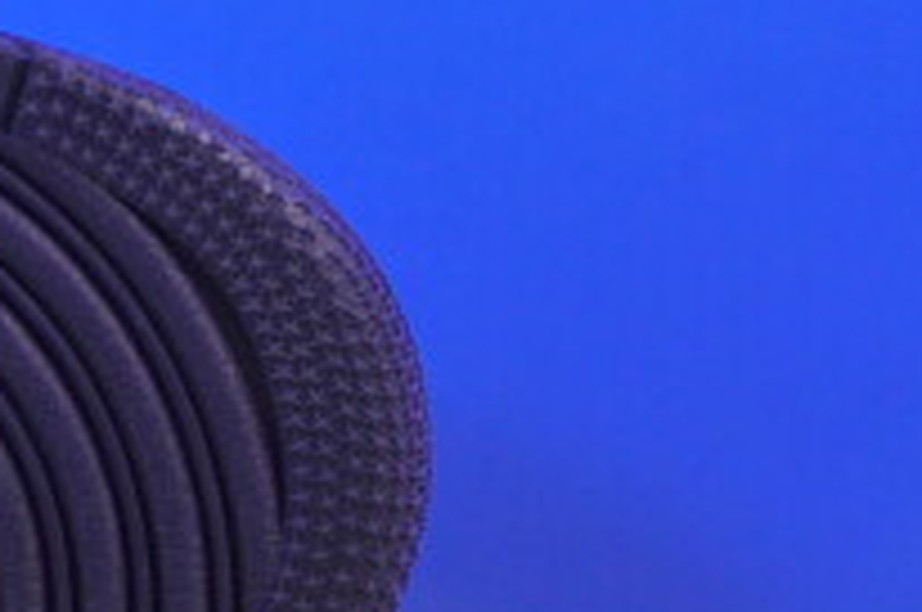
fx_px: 7467
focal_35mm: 292
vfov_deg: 4.7
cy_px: -110
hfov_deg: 6.9
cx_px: -859
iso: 250
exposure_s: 1/320
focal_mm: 50
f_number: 2.5
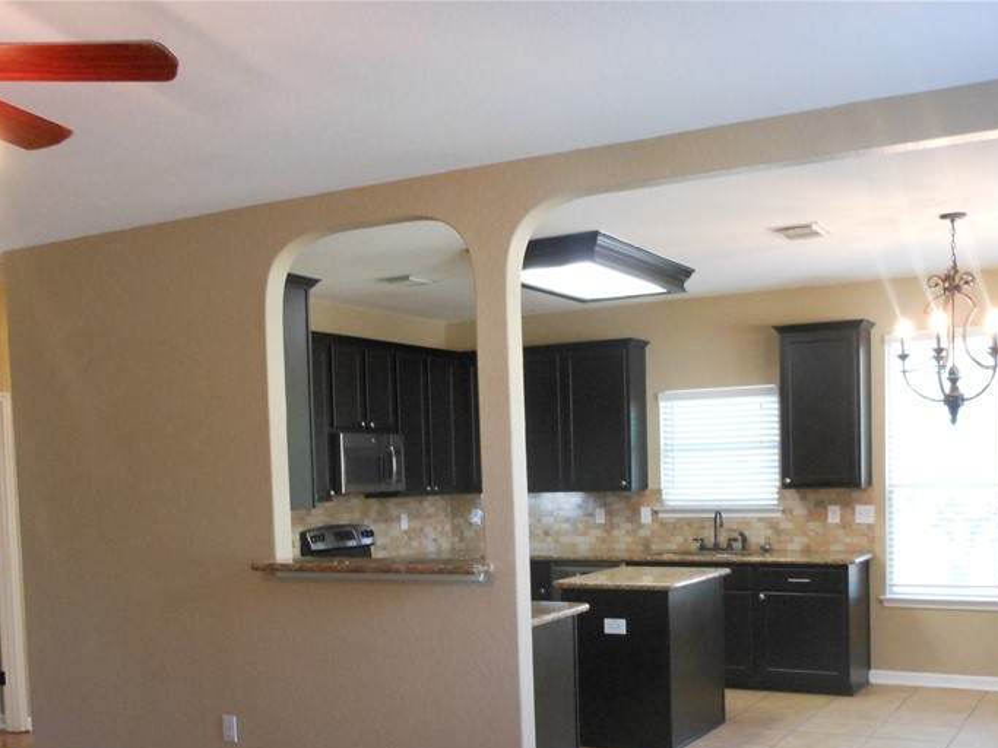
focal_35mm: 42
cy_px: 560
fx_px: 1211
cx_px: 503
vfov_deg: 33.7
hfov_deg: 44.8
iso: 400
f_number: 3.7
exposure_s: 1/30
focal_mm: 5
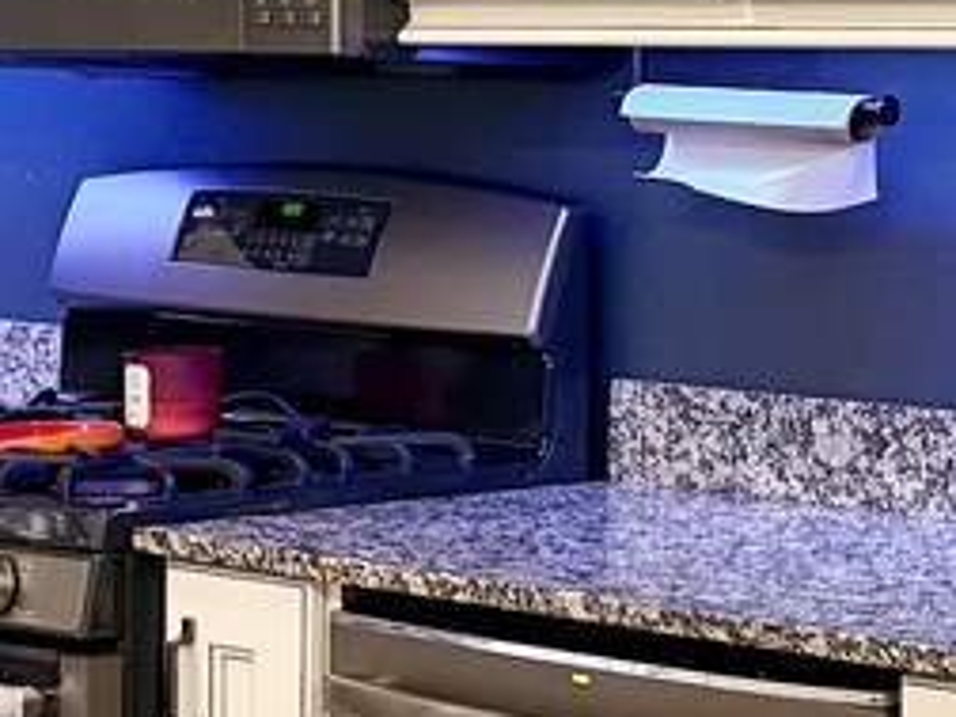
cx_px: 542
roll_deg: -0.6
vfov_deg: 10.8
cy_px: 353
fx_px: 3784
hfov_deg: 14.4
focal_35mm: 137
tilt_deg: -4.8
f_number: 1.78
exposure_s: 1/46
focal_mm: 6.76
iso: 320
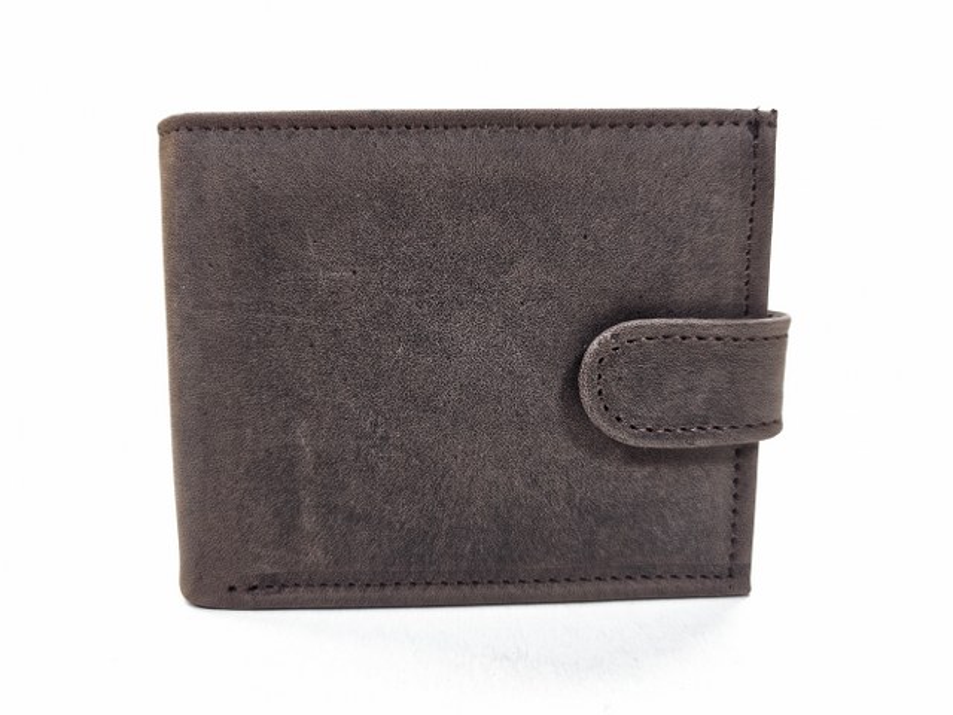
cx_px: 476
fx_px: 633
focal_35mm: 23
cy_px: 358
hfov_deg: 73.9
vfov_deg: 58.9
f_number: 1.7
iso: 16
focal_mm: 6.3
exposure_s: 1/100
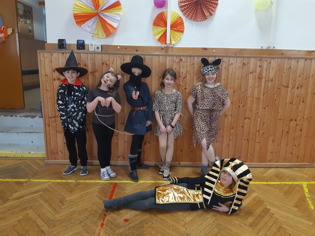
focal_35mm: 26
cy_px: 118
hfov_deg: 67.3
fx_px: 237
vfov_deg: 53.1
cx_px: 158
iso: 160
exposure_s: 1/50
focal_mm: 3.93
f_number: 1.7
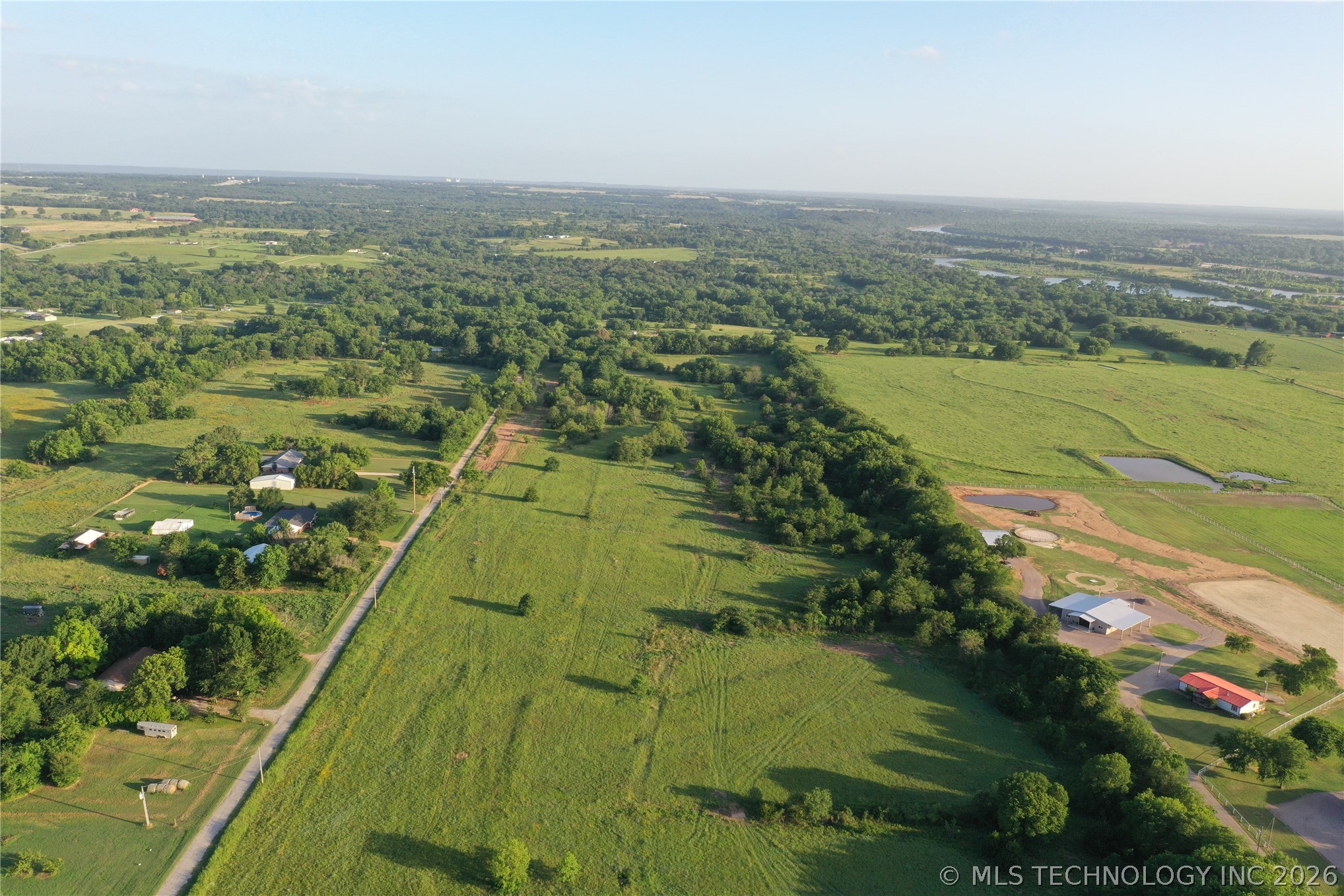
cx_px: 672
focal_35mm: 28
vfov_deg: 46.4
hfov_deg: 65.5
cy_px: 448
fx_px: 1045
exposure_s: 1/240
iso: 100
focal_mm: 10.26
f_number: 4.5
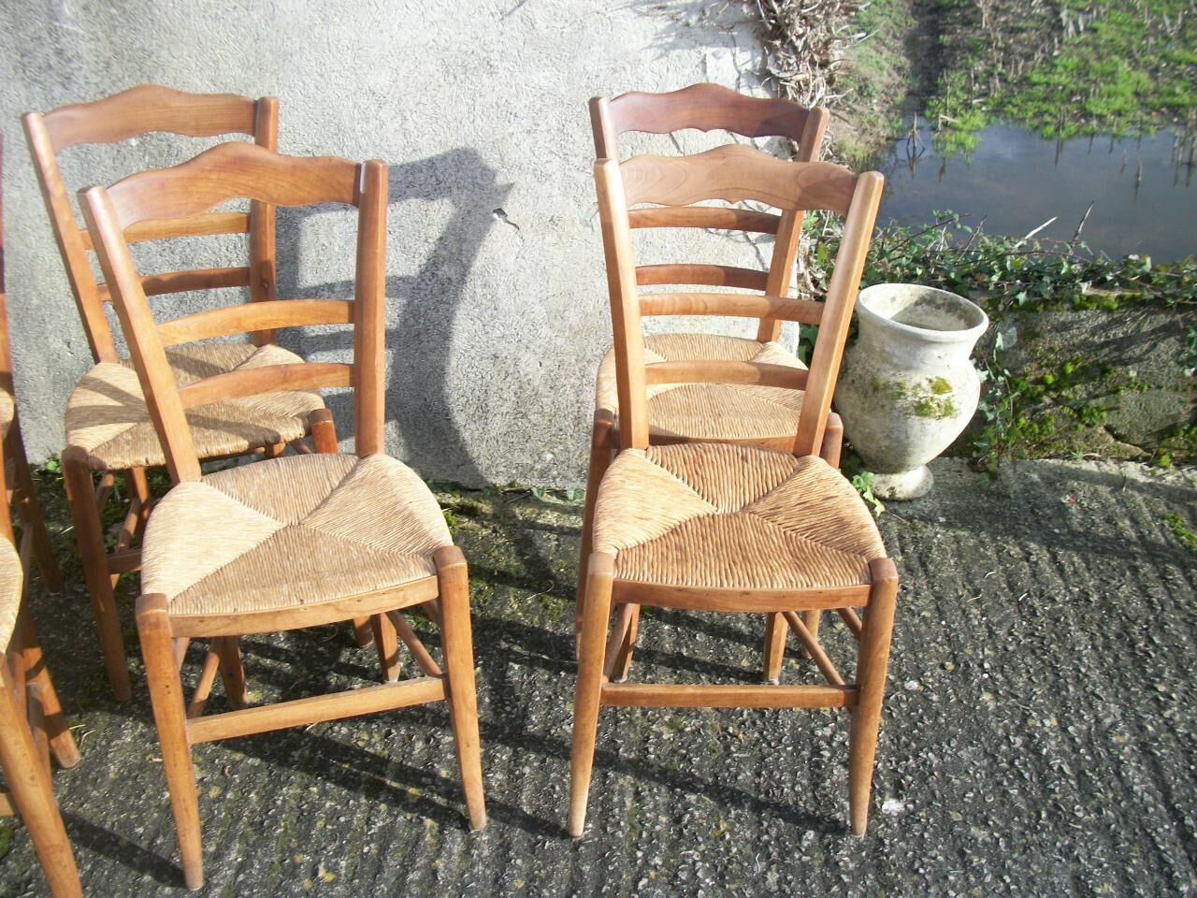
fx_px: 1107
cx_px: 598
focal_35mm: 32
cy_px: 449
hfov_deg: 56.8
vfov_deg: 44.2
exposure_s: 1/60
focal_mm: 5.7
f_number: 8.8
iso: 80
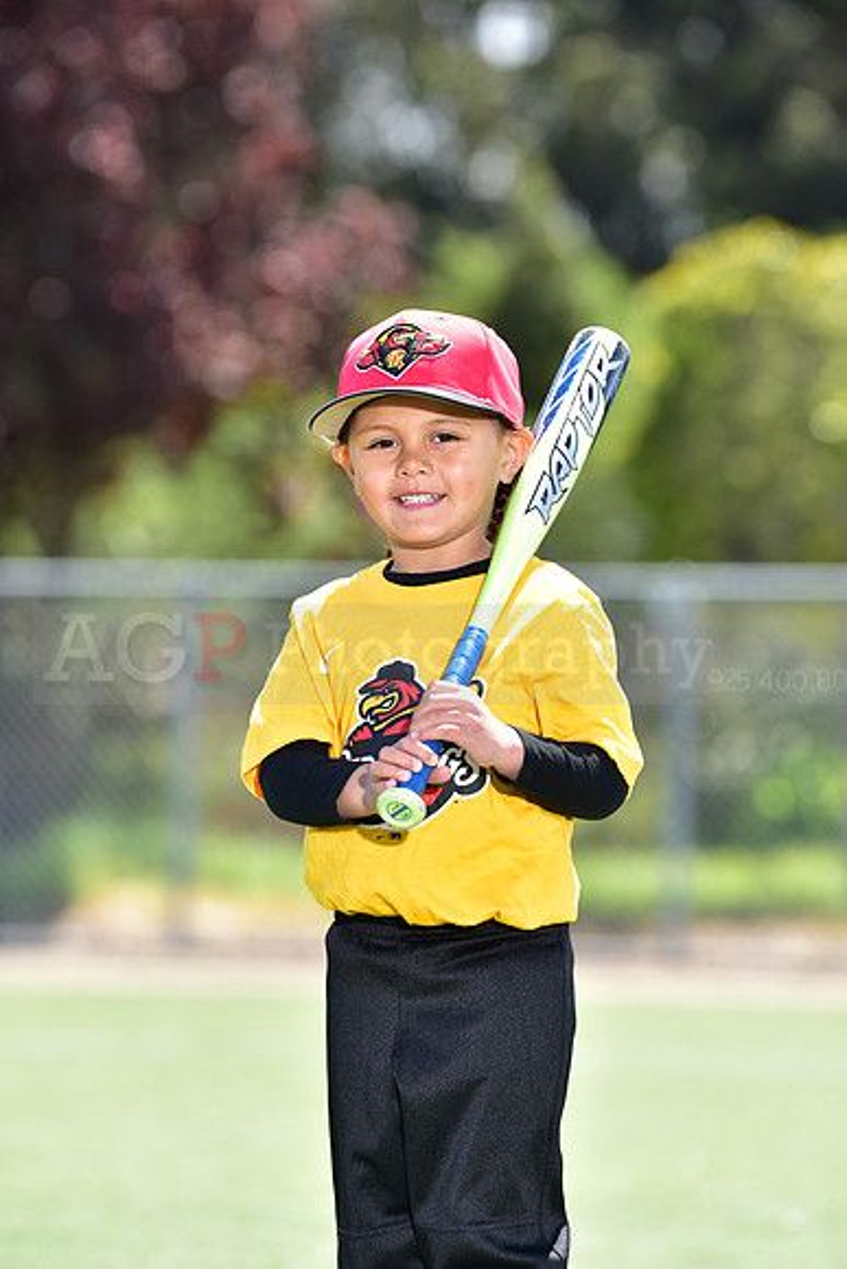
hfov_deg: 6.9
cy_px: 634
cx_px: 424
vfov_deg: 10.3
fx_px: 7054
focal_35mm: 200
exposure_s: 1/200
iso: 80
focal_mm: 200
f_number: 4.5
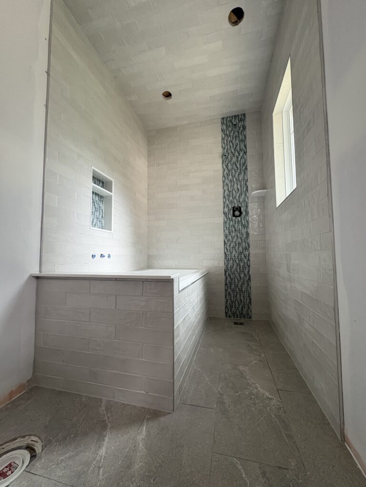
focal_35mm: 14
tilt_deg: +4.2
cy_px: 244
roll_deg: +0.9
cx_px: 183
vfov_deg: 102.1
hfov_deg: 85.7
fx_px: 197
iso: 320
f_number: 2.2
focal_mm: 2.22
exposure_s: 1/60
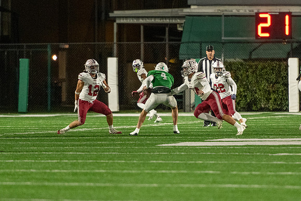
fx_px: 3429
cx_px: 167
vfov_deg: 3.4
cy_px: 109
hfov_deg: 5.0
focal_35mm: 410
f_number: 2.8
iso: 7200
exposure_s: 1/800
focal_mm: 200
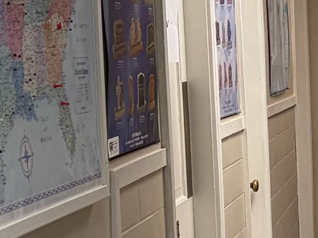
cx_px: 468
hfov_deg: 13.1
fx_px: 1313
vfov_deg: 10.3
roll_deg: +0.6
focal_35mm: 143
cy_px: 253
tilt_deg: -8.9
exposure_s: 1/120
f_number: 1.6
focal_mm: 5.96
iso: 160
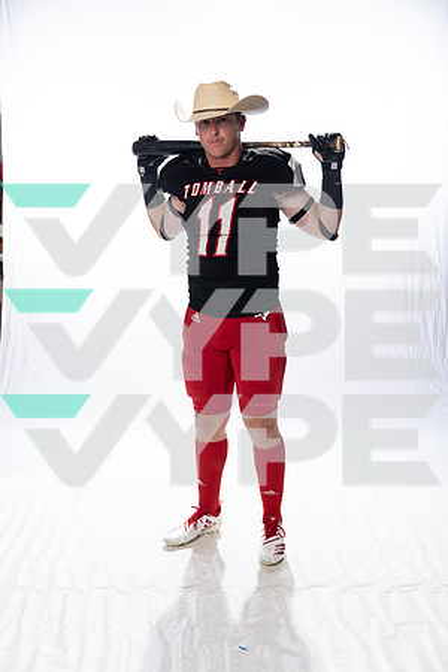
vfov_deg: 46.4
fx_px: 784
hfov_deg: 31.9
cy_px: 336
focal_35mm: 42
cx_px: 224
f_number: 4
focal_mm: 42
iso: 400
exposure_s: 1/250
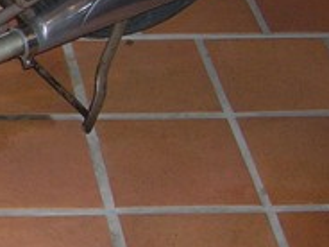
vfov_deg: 11.2
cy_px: 22
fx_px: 1245
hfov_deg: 13.9
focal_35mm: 131
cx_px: -203
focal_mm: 5.7
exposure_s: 1/60.1
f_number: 2.9
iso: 120
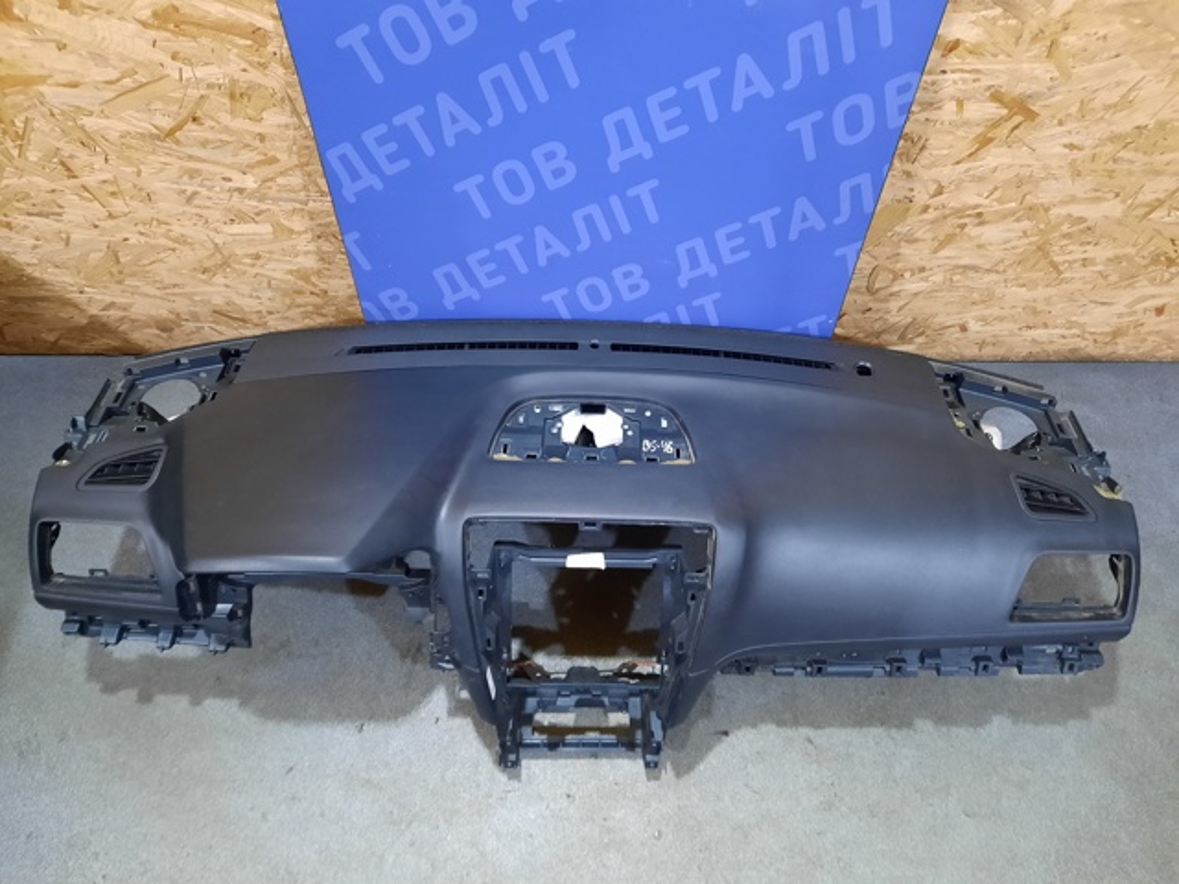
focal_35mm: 25
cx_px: 590
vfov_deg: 54.9
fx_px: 851
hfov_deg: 69.4
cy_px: 442
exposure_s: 1/25
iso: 640
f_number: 2
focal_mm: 4.6
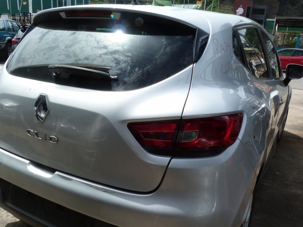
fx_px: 271
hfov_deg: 58.3
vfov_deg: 45.3
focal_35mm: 31
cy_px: 134
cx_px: 154
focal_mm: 4.5
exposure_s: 1/200
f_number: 5.6
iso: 80
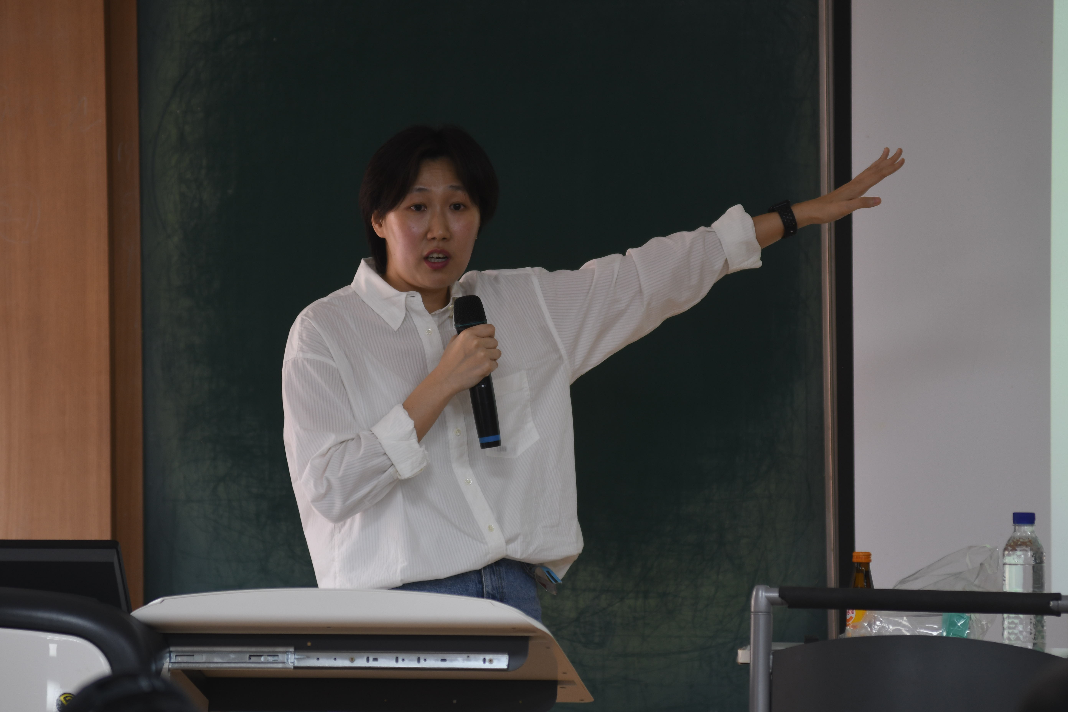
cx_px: 534
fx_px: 8899
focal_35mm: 300
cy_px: 356
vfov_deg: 4.6
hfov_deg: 6.9
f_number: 2.8
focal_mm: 200
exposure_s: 1/160
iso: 320
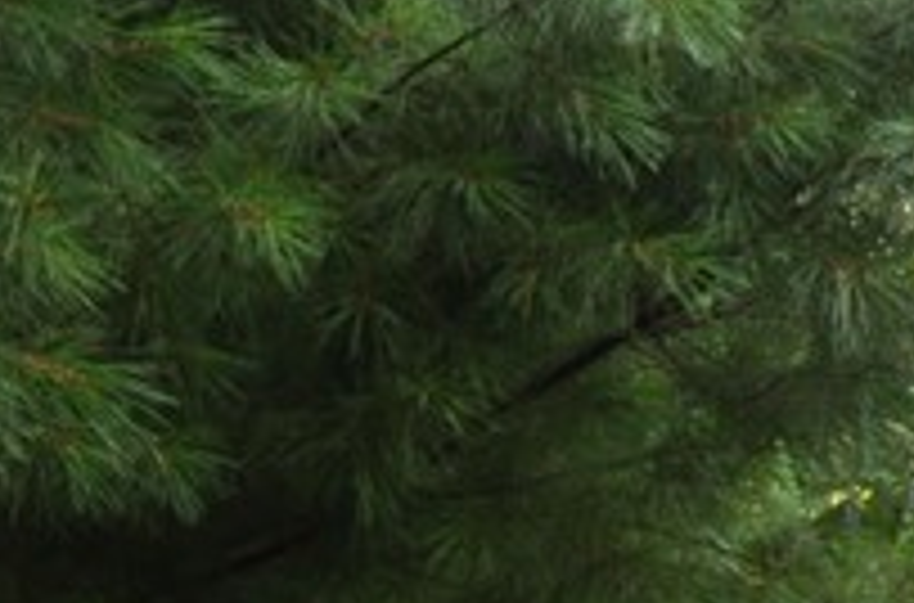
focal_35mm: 145
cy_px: 801
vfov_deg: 9.2
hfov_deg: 11.3
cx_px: 2337
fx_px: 3670
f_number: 9
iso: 400
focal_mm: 18
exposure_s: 1/160
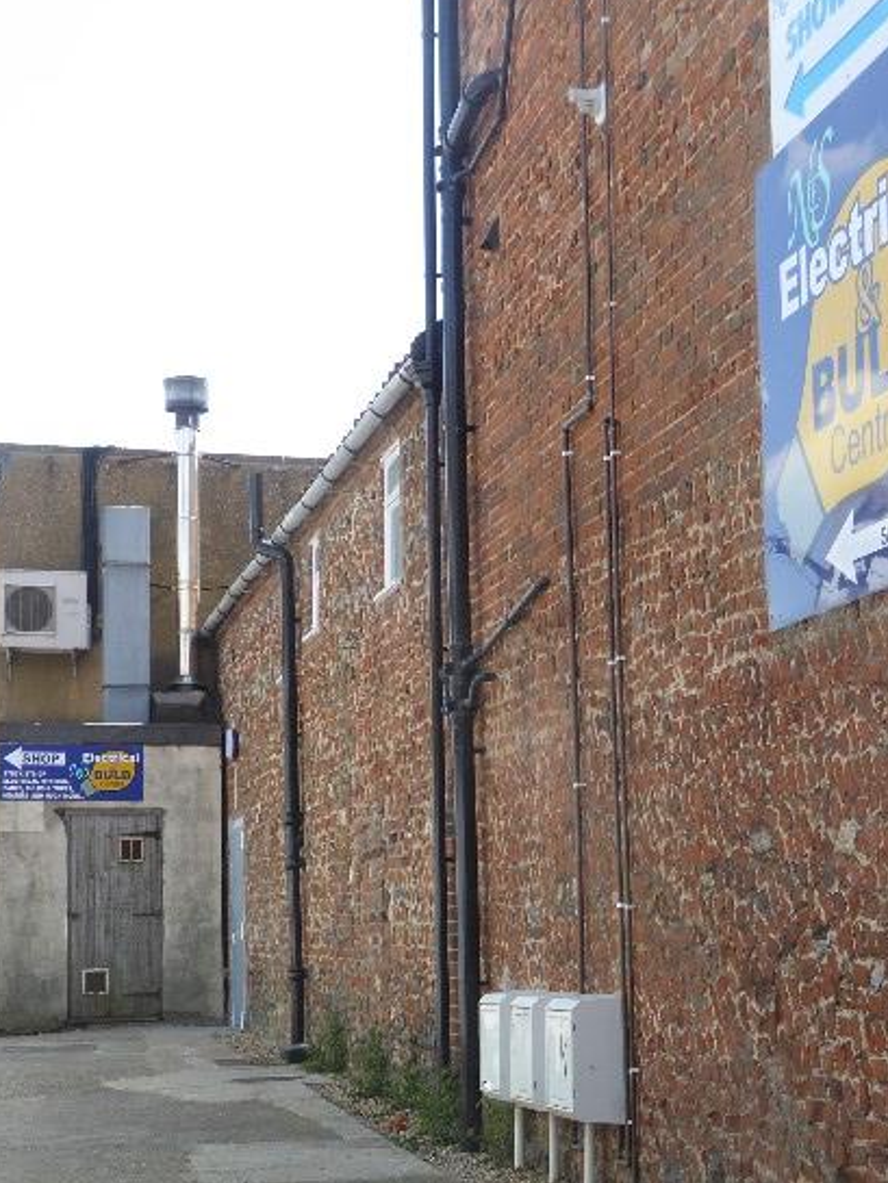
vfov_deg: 30.9
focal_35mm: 62
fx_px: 2120
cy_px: 803
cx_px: 580
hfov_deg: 23.6
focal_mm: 5.8
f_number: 3.6
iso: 100
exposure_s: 1/250
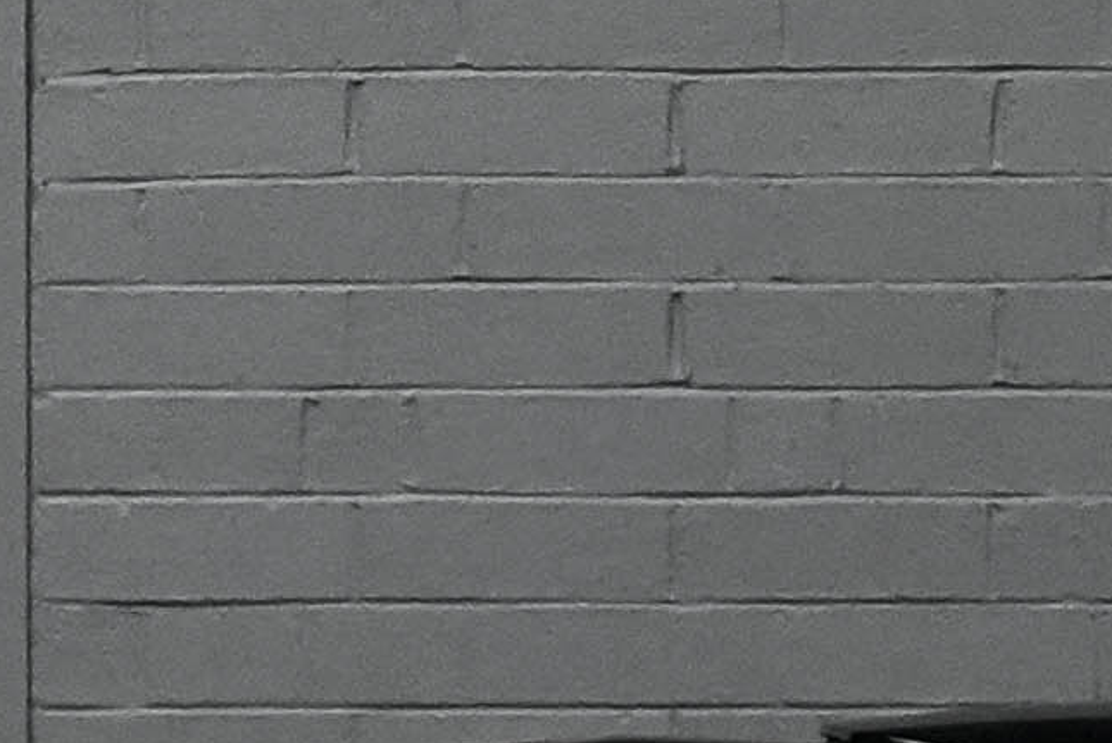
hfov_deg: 5.0
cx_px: 1440
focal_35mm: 408
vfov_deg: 3.4
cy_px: 1169
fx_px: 12611
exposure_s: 1/160
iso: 12800
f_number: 5
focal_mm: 63
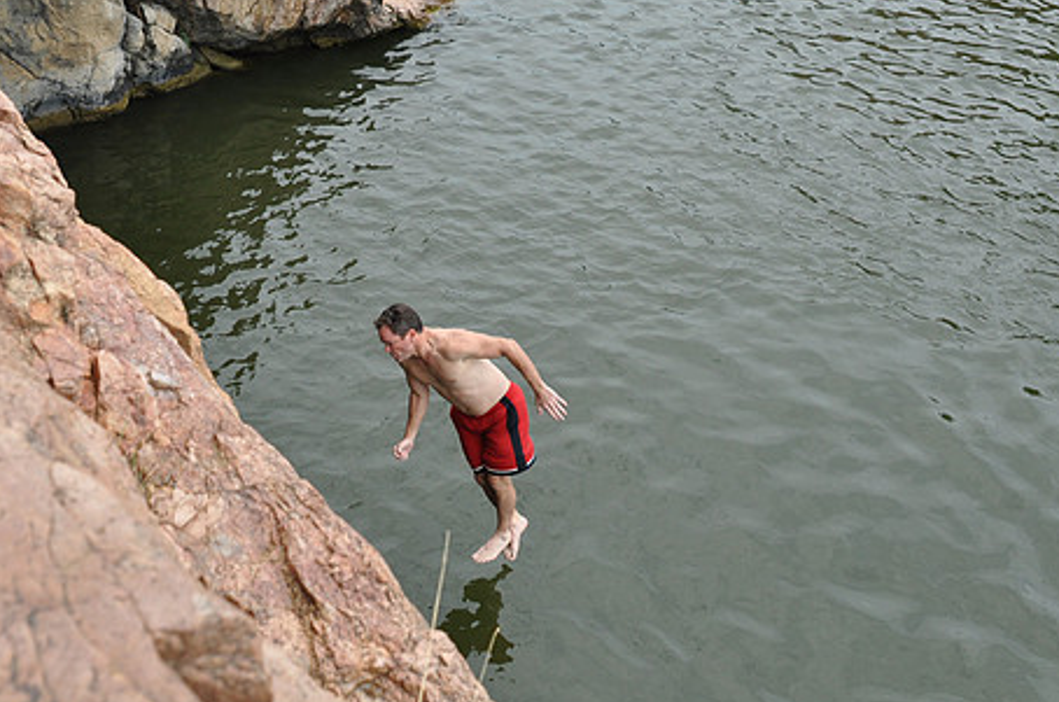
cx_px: 427
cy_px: 286
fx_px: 1351
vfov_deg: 29.1
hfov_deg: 42.6
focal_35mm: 46
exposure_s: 1/1250
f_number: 5
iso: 400
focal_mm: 24
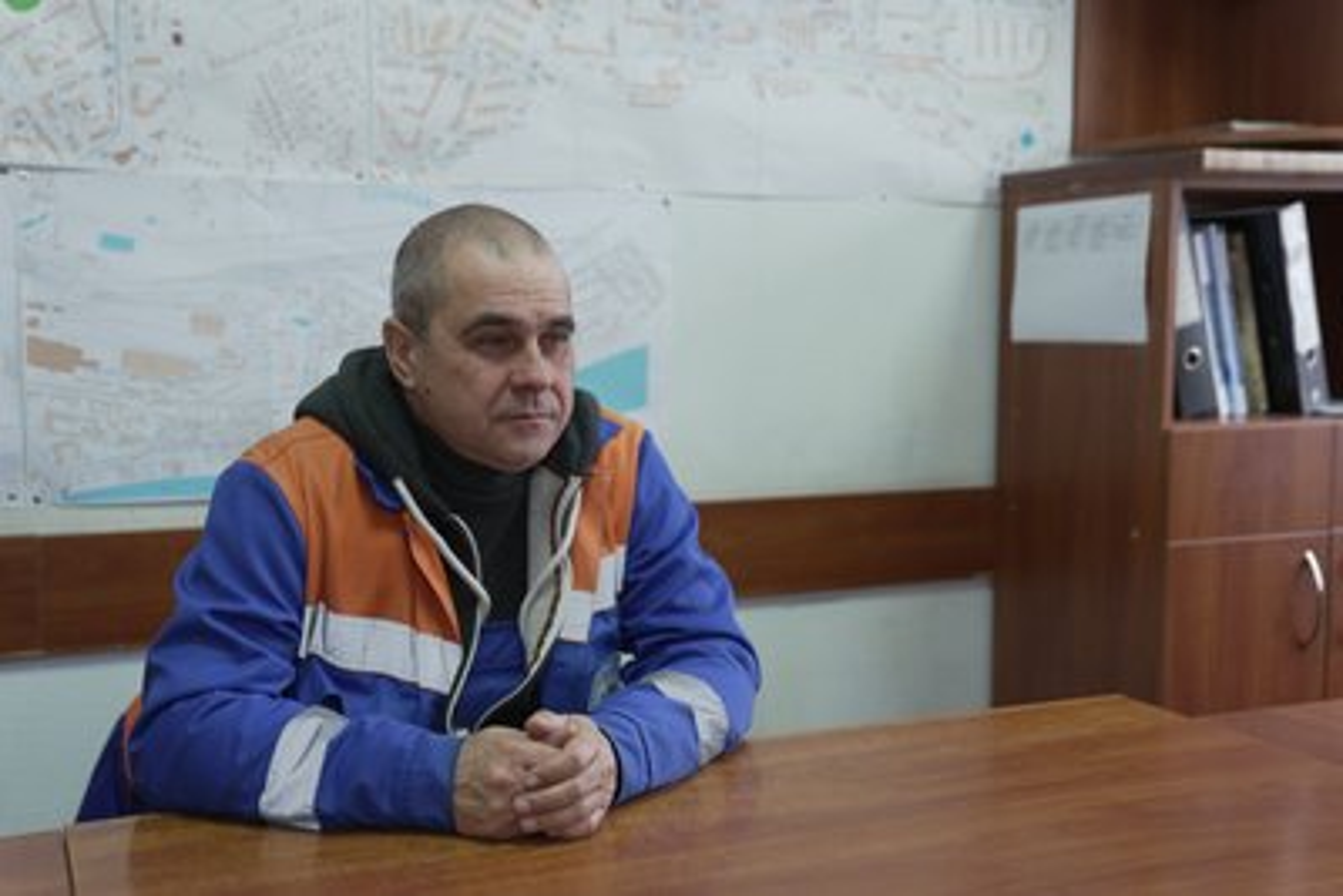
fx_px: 1530
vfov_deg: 32.7
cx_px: 672
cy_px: 448
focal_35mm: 41
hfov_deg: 47.4
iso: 160
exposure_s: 1/80
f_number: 2.8
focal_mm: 41
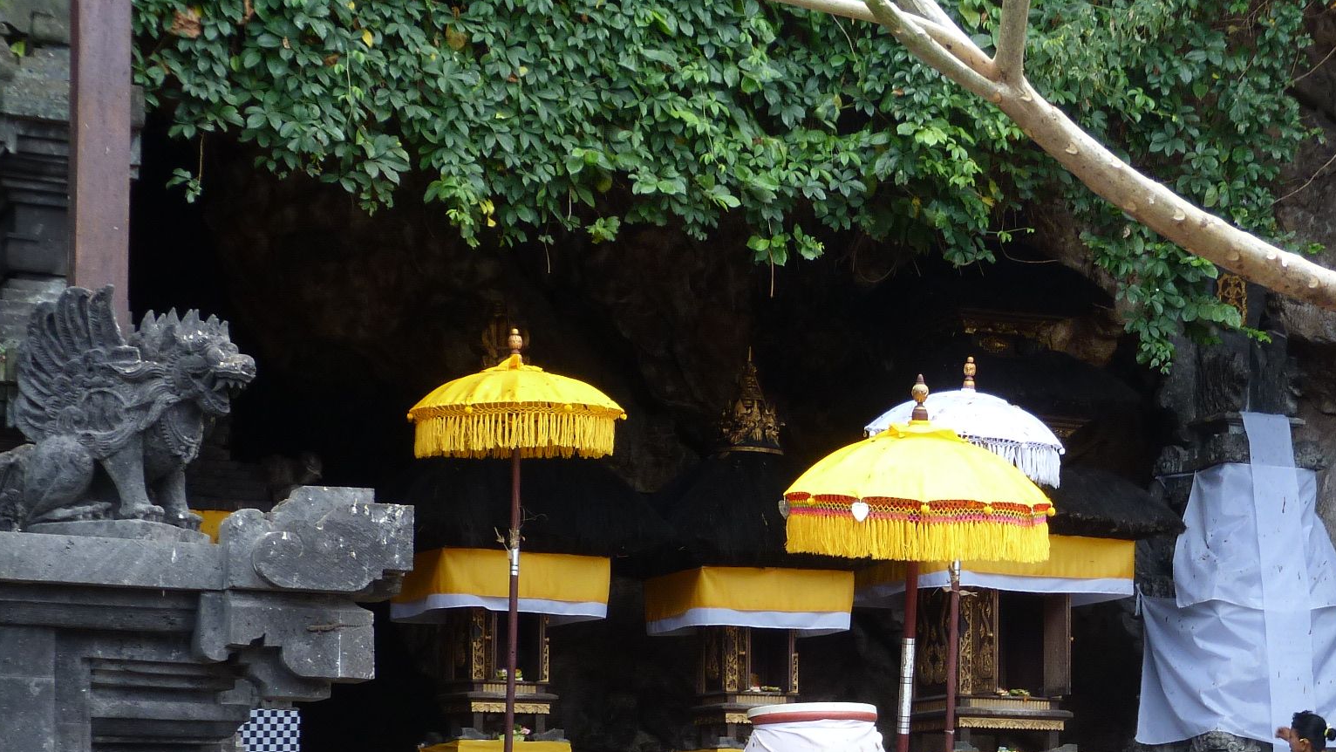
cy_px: 818
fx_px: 3224
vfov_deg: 13.1
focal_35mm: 91
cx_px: 1094
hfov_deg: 23.0
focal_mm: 9
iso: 80
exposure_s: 1/60
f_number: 3.2
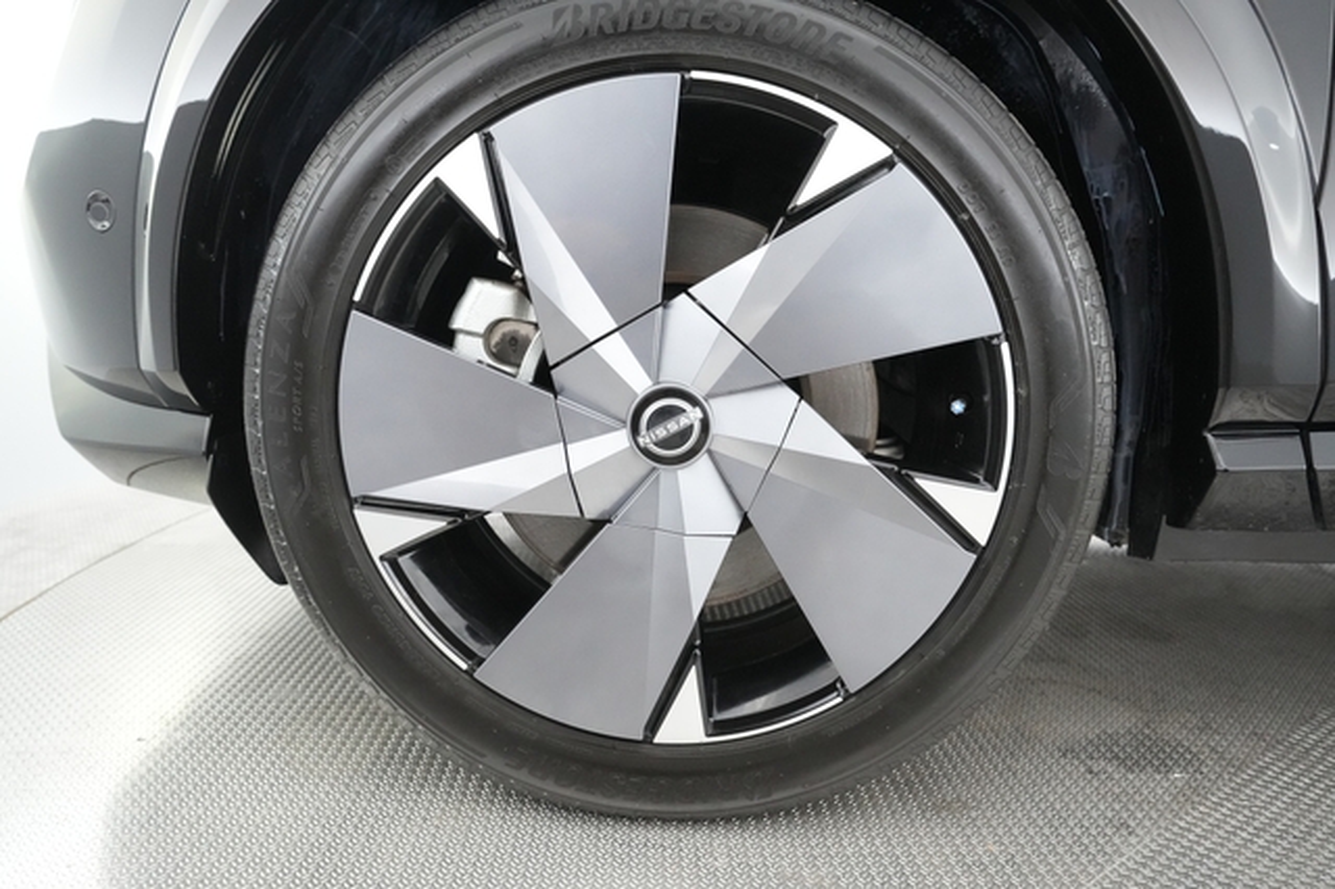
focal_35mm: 24
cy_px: 444
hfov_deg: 73.8
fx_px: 890
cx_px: 668
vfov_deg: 53.1
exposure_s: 1/100
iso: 10000
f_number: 4.5
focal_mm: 24
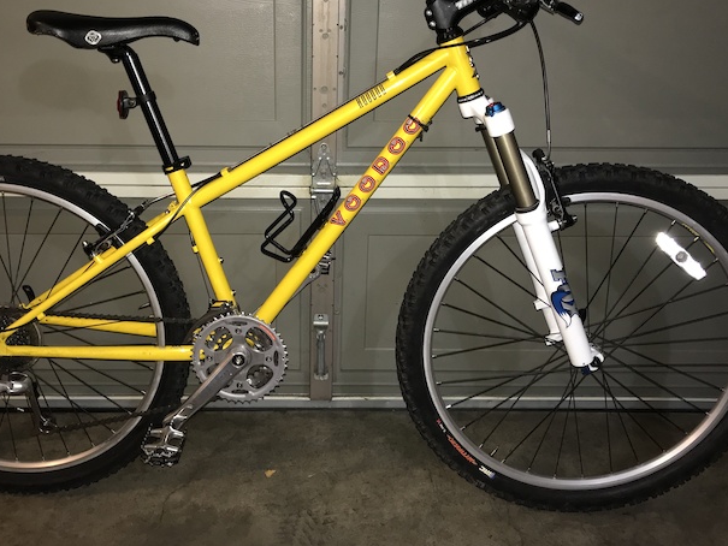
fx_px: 778
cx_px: 312
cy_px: 225
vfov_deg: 38.6
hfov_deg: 50.0
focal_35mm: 37
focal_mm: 3.99
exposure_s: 1/16
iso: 64
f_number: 1.8
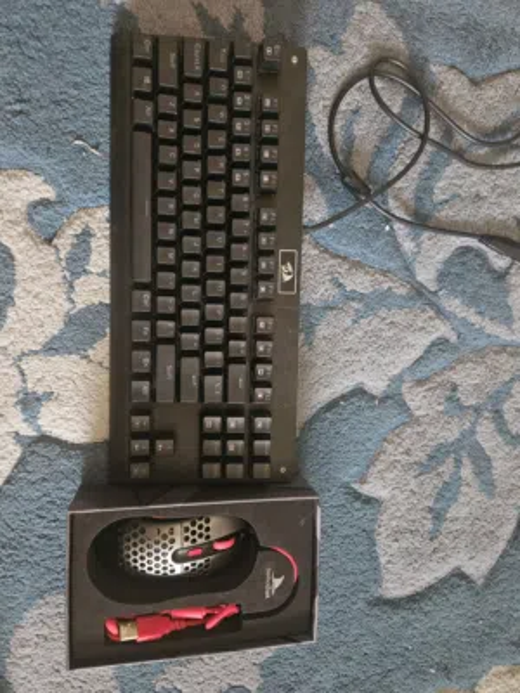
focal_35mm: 23
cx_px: 260
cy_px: 346
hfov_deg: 58.9
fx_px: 461
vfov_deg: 73.9
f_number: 1.8
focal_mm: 5.4
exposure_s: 1/24
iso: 1000
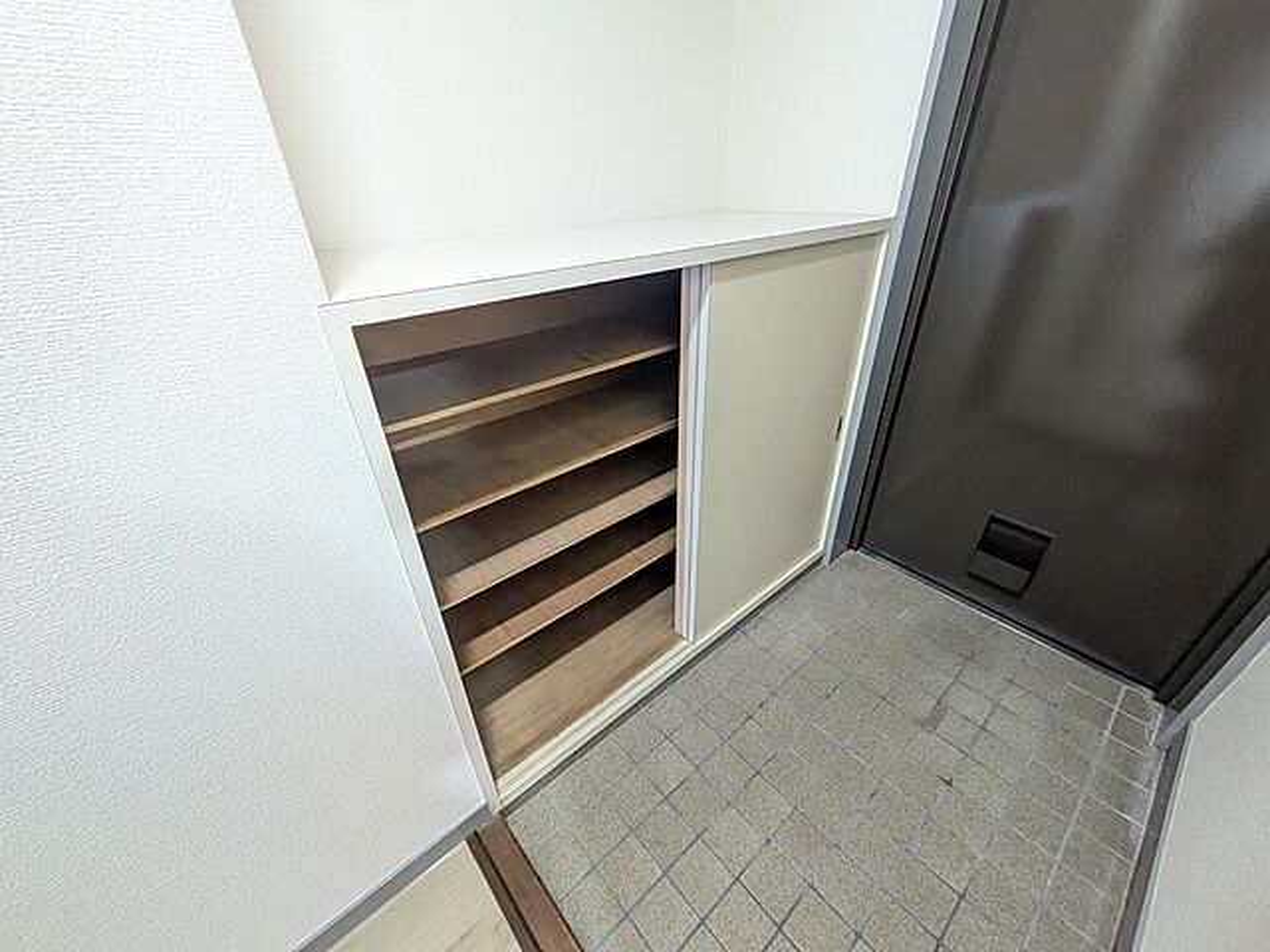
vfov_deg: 85.7
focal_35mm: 14
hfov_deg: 102.1
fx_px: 514
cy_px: 476
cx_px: 635
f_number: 2.2
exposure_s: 1/40
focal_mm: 1.83
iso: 727
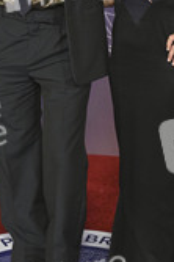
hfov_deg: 12.4
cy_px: 58
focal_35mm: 110
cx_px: 97
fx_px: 799
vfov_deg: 18.5
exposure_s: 1/320
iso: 2000
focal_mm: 46
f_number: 4
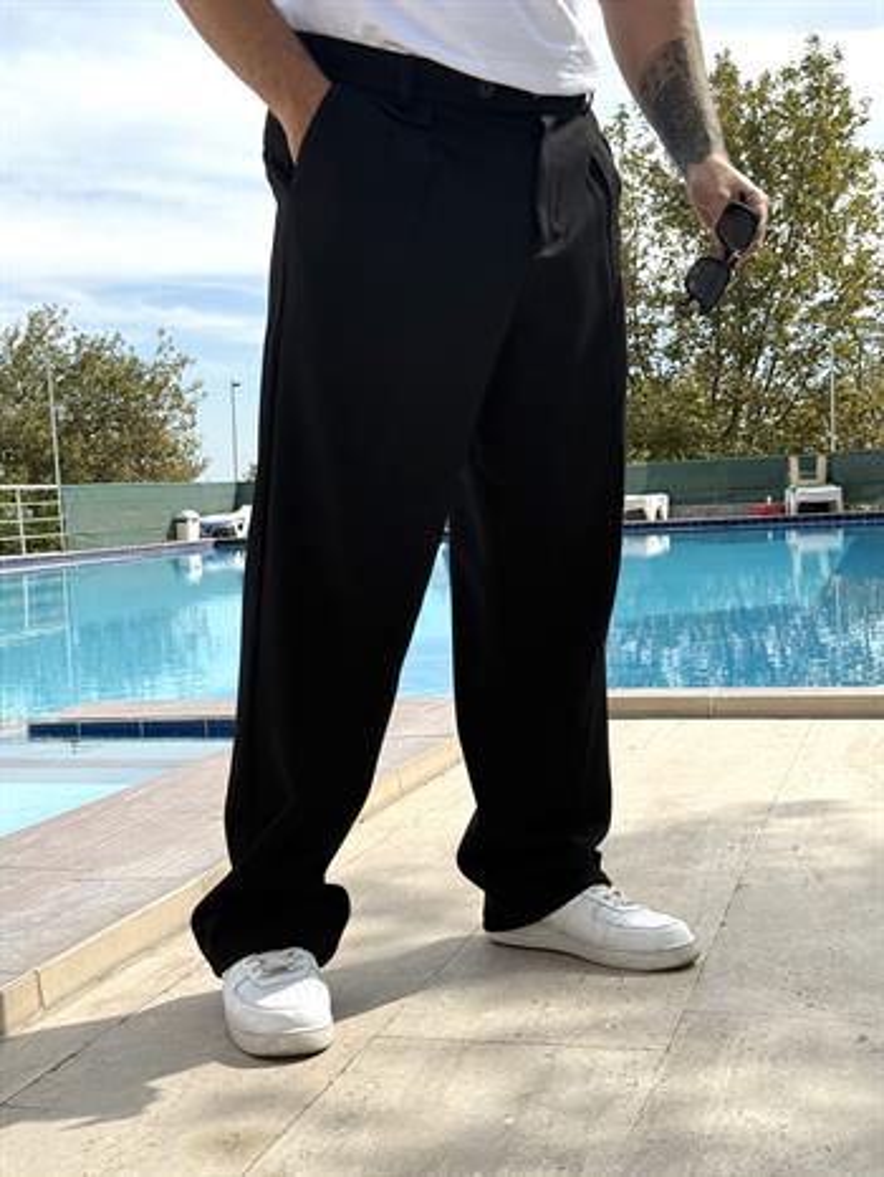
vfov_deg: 39.6
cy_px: 588
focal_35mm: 48
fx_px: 1633
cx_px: 442
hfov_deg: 30.3
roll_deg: +2.3
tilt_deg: -3.5
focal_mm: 6.76
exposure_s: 1/4329
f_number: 1.78
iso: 80
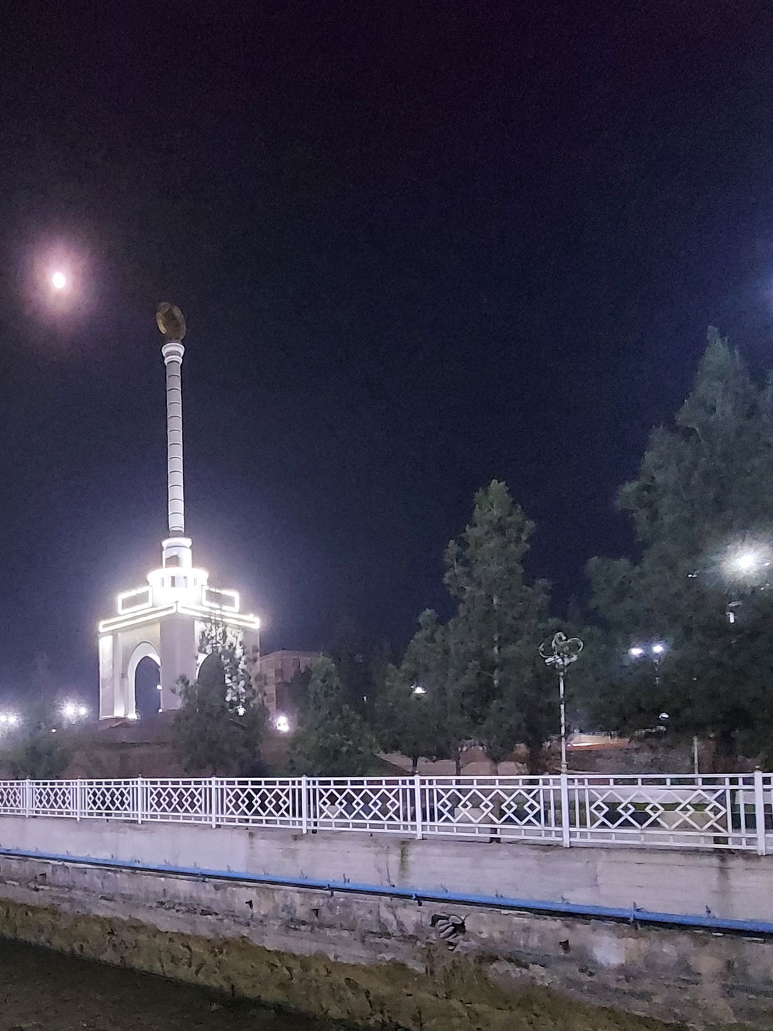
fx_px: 685
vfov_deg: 69.9
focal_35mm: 23
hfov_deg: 55.1
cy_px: 750
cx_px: 165
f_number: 2.2
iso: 1250
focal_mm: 1.74
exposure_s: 1/10
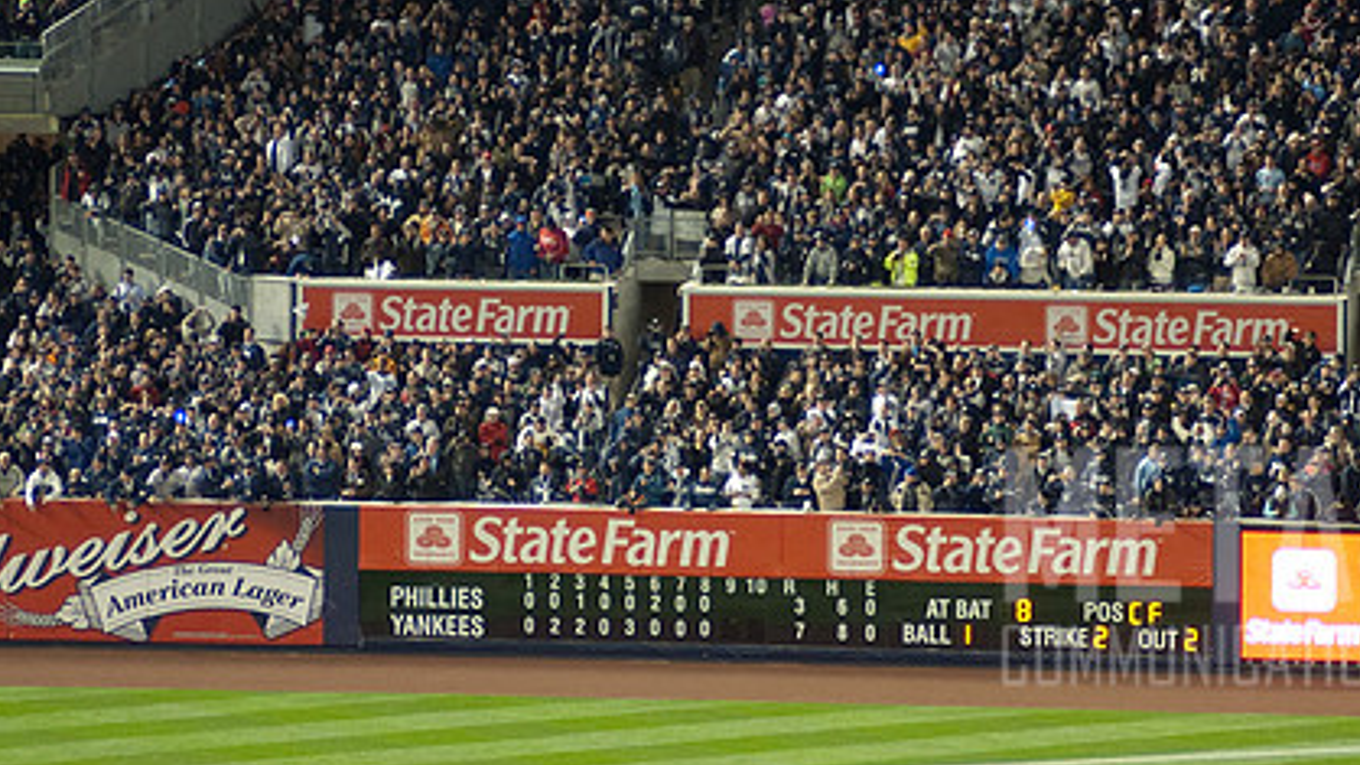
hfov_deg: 8.8
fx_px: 8798
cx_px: 680
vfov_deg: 5.0
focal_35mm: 244
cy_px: 150
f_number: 4.2
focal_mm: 112
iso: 640
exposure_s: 1/100
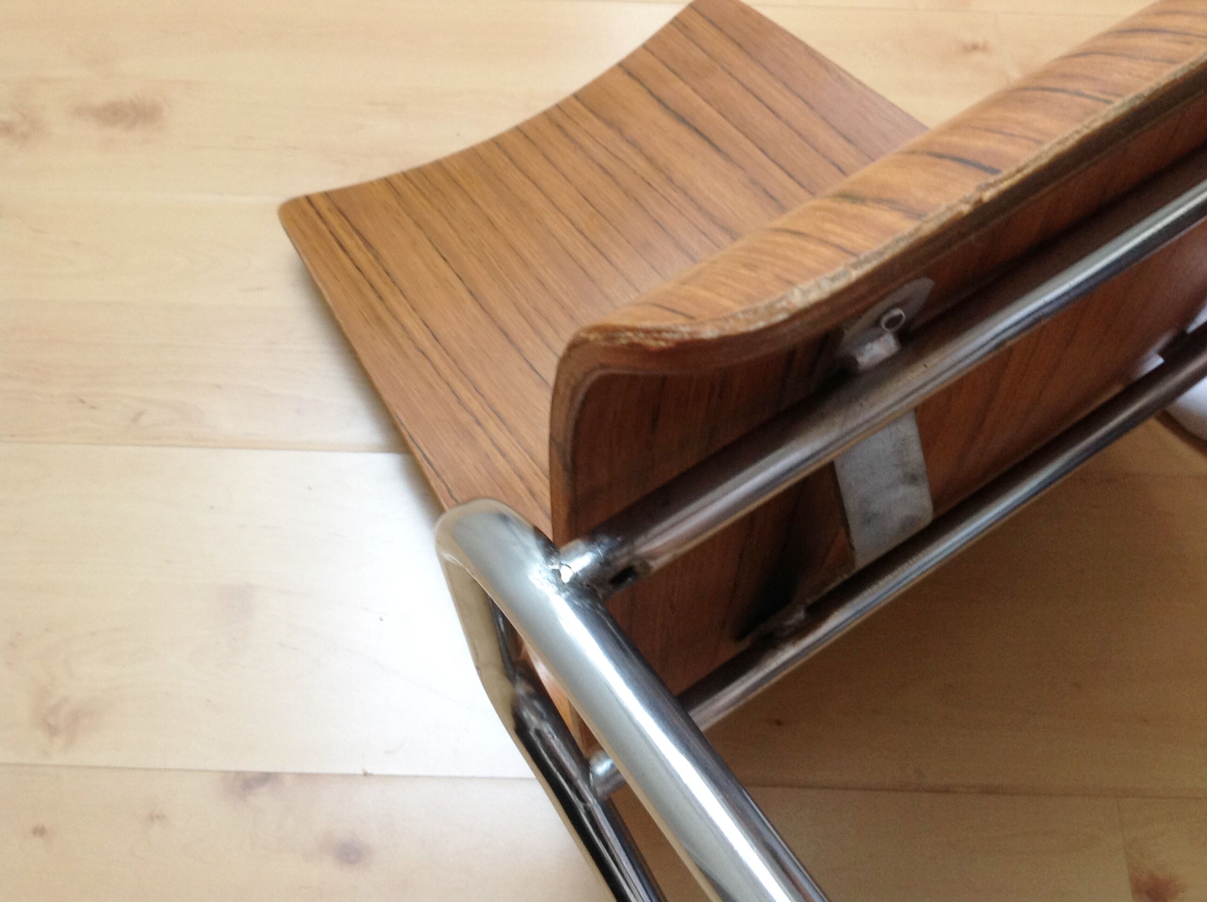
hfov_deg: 52.7
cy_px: 451
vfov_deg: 40.6
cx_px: 604
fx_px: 1219
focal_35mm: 35
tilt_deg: -64.1
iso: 125
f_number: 2.4
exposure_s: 1/15
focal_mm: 4.28
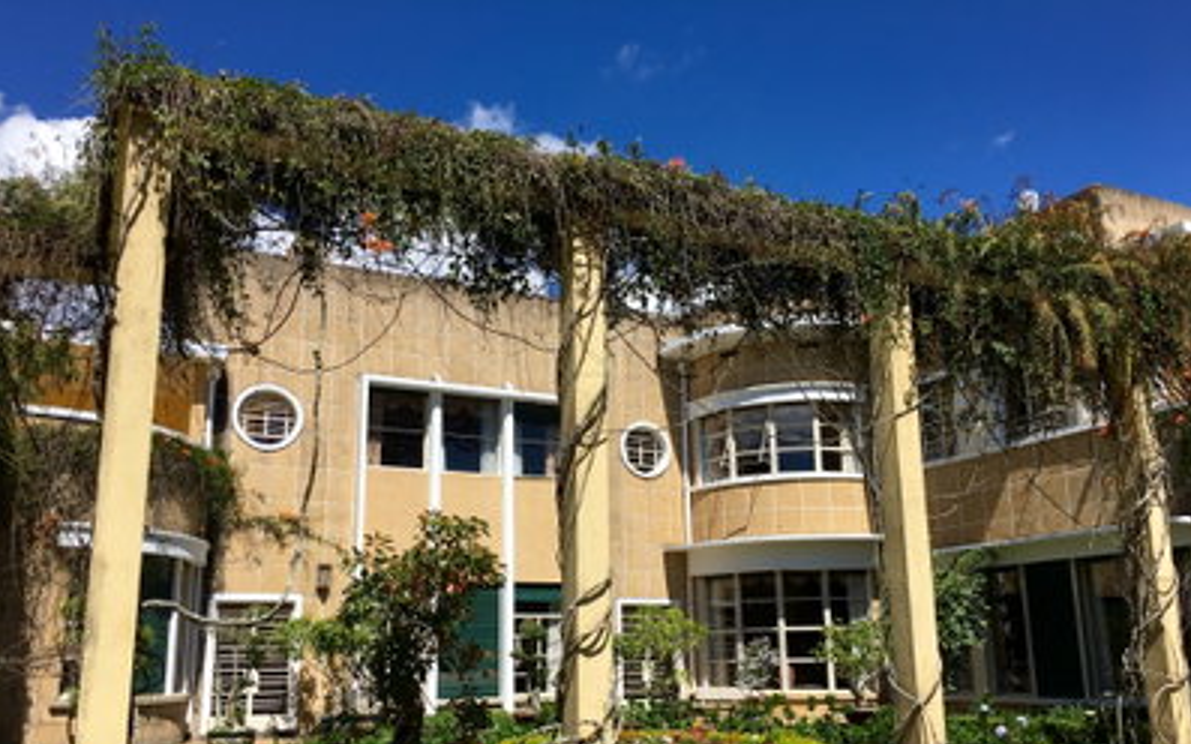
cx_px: 597
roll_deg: +0.4
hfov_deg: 61.2
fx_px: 1006
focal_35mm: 31
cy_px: 447
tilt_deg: +12.5
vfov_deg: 40.4
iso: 25
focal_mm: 4.15
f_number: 2.2
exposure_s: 1/2198
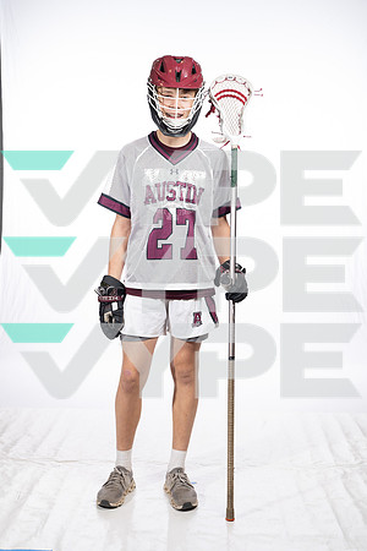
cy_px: 276
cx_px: 184
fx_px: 765
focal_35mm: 50
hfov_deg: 27.0
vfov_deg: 39.6
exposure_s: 1/250
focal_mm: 50
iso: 640
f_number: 7.1
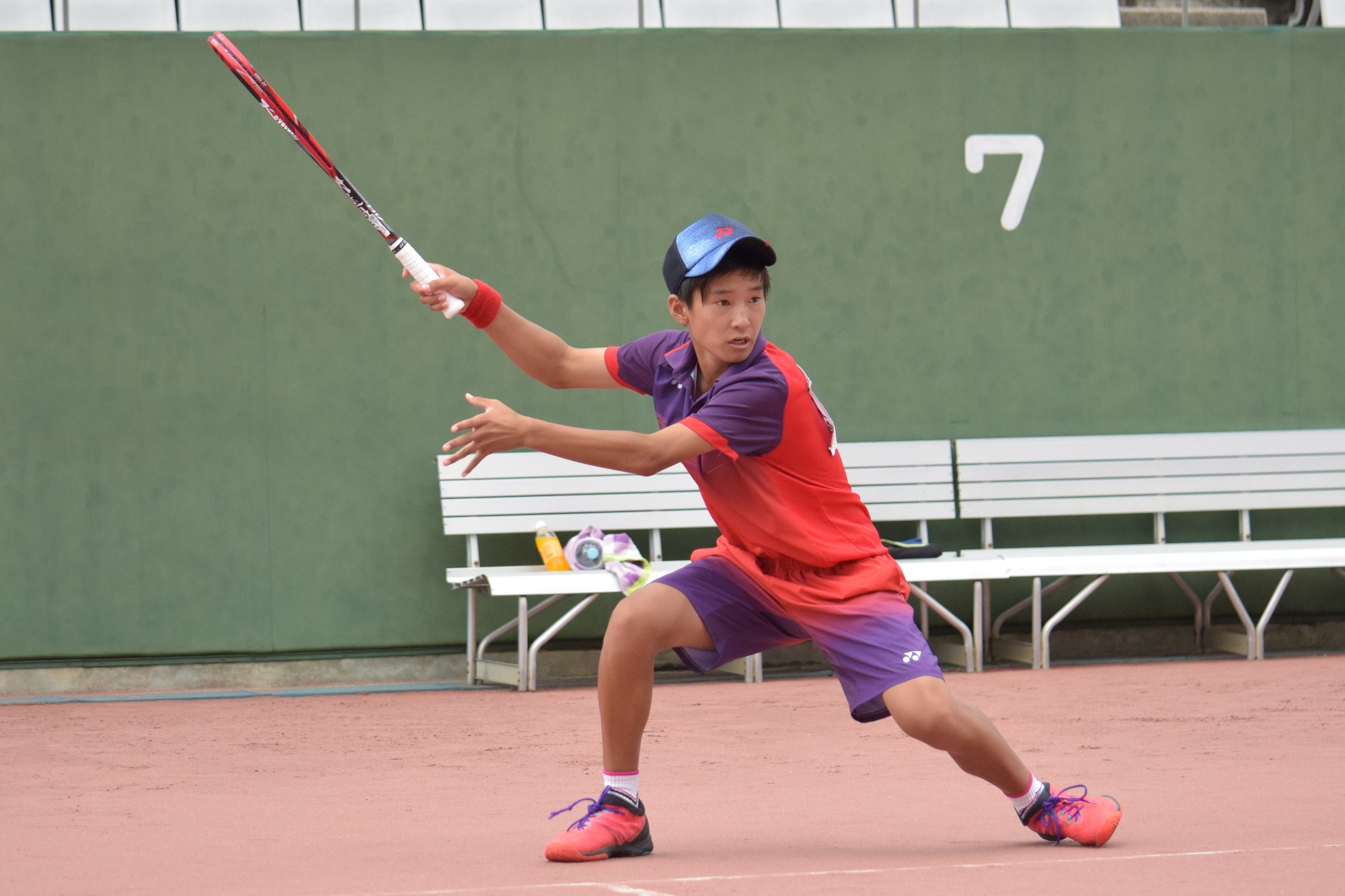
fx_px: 4763
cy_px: 448
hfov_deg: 16.1
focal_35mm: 128
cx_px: 672
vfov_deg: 10.8
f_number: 4.5
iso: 1250
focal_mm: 85
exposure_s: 1/2500
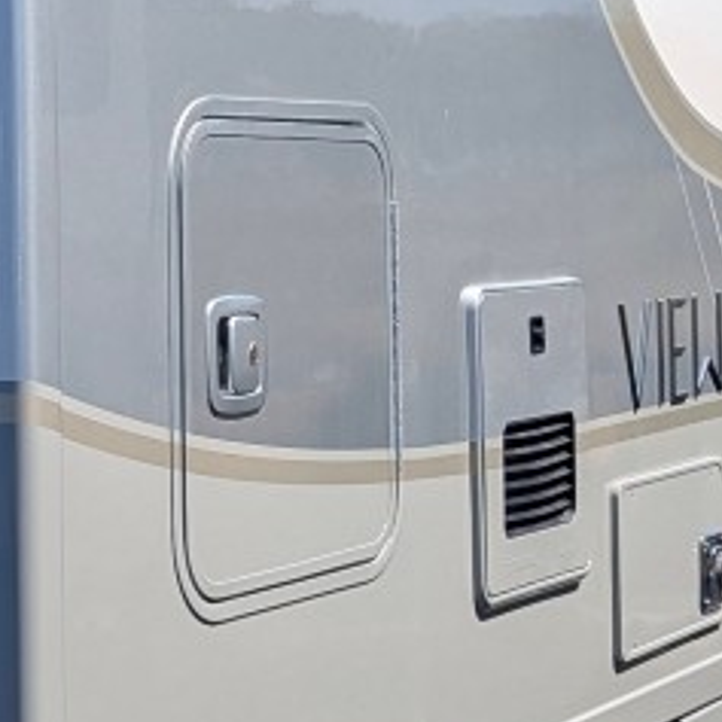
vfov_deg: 13.8
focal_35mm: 125
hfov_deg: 13.7
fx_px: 2950
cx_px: -44
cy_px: 76
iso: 52
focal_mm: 6.81
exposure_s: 1/2513
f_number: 1.85
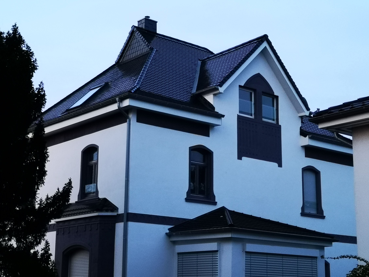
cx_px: 184
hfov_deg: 30.3
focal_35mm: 64
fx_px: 682
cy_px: 138
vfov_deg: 22.9
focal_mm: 3.95
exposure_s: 1/33.3
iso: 400
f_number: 1.8
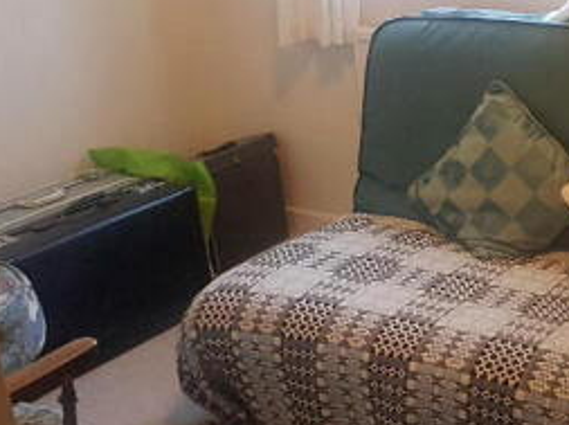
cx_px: 608
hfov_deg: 29.4
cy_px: 168
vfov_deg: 24.3
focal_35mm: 60
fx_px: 985
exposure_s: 1/33
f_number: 1.7
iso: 160
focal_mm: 4.2
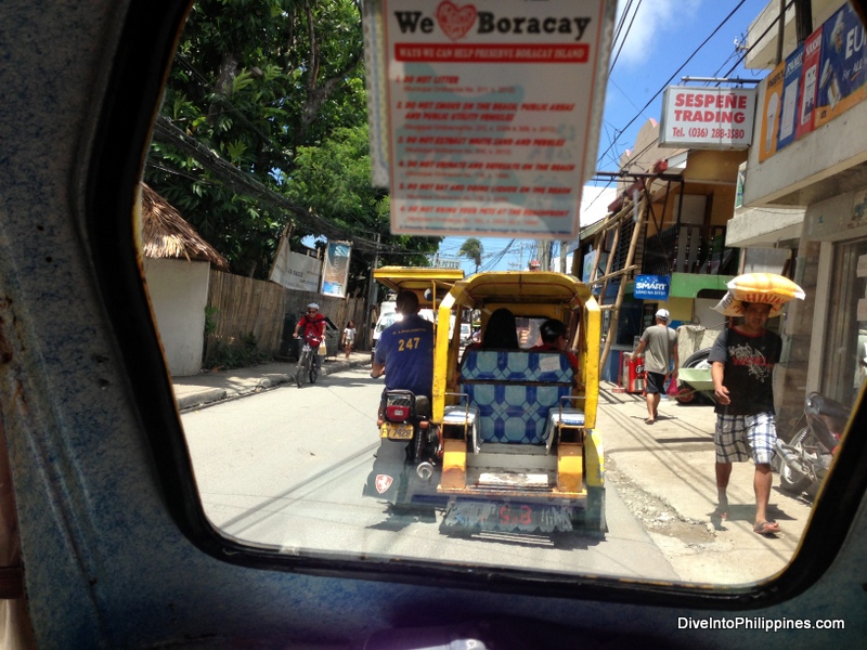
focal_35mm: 33
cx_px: 434
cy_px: 325
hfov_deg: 55.4
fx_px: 827
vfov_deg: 42.9
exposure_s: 1/874
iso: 50
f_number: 2.4
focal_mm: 4.13
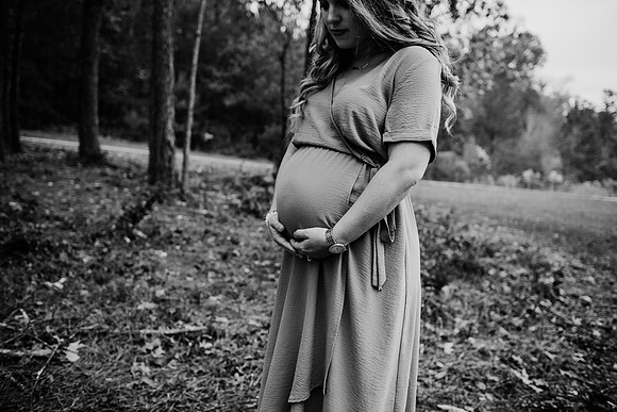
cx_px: 308
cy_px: 206
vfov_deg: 53.2
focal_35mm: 24
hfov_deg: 73.7
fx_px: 411
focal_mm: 24
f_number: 2.5
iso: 400
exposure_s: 1/250
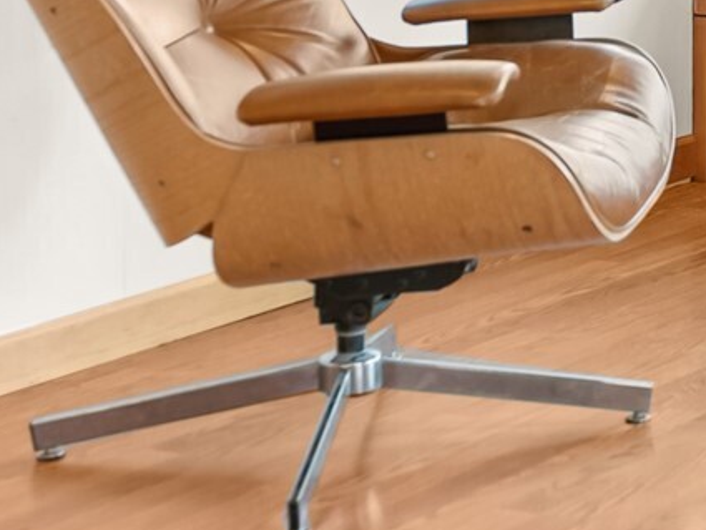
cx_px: 1295
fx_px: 2436
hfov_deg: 14.4
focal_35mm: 119
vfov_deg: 11.7
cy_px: -339
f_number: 2.8
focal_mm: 31.1
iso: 400
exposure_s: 1/15
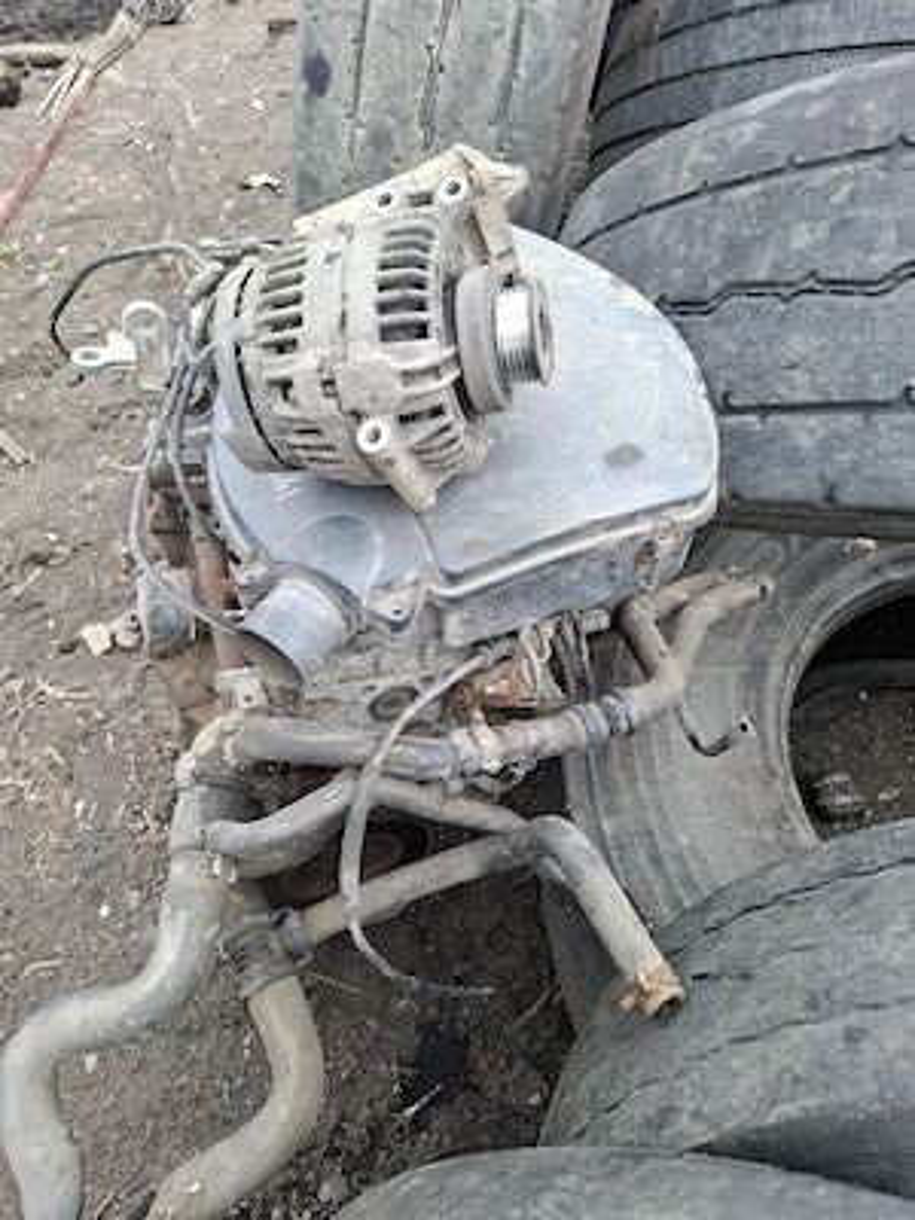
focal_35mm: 23
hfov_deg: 58.9
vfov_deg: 73.9
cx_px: 458
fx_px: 811
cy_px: 610
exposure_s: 1/132
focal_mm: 5.54
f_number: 1.8
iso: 50
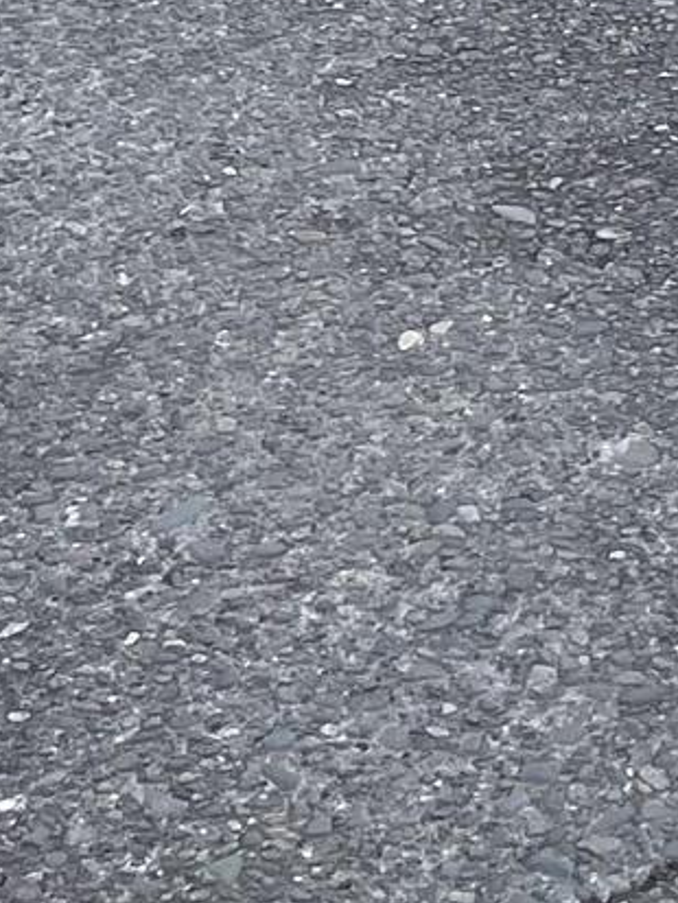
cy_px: -1292
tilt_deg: -1.8
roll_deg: -1.1
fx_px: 3785
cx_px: 1559
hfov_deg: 9.3
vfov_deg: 11.3
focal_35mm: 145
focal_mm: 4.2
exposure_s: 1/132
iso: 32
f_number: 1.6
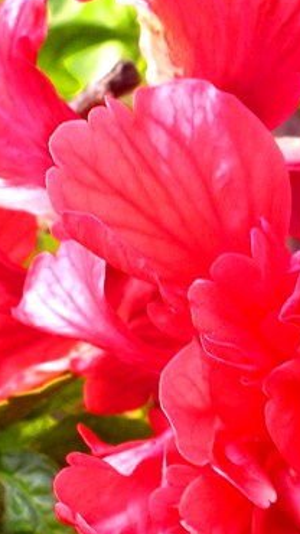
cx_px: 198
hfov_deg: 21.0
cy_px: 248
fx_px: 806
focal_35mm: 57
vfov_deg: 36.6
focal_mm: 4.1
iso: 80
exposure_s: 1/80
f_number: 3.3
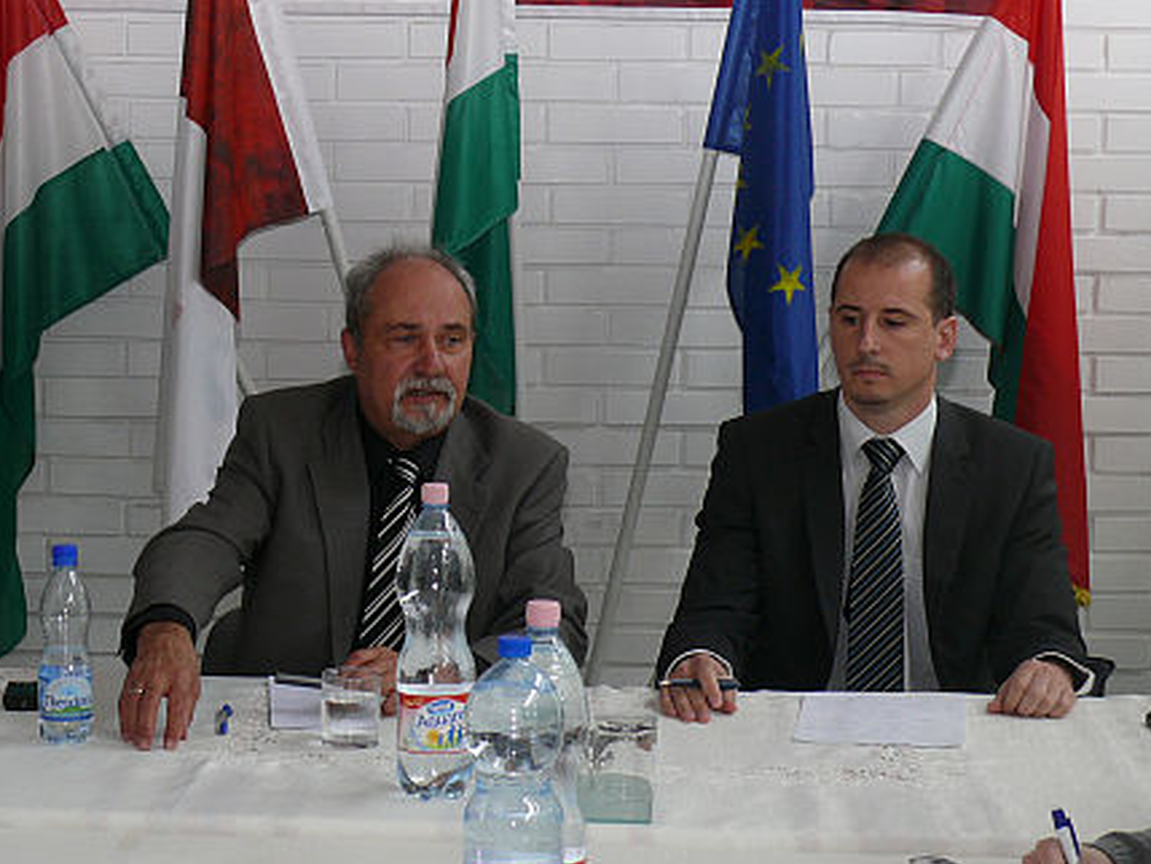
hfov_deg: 22.8
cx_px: 582
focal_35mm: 86
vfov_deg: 17.2
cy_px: 424
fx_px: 2860
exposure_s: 1/30
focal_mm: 12
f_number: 4
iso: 100
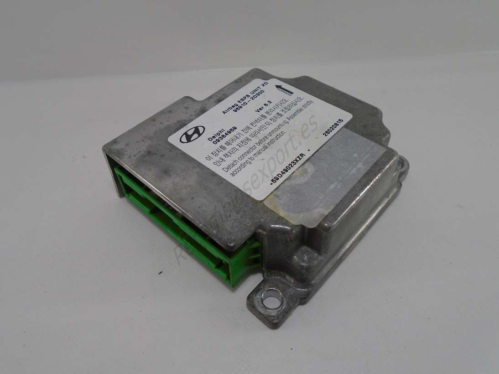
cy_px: 187
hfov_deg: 67.3
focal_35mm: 26
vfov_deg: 53.0
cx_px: 250
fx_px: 375
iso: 100
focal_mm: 4.6
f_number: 3.2
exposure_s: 1/200
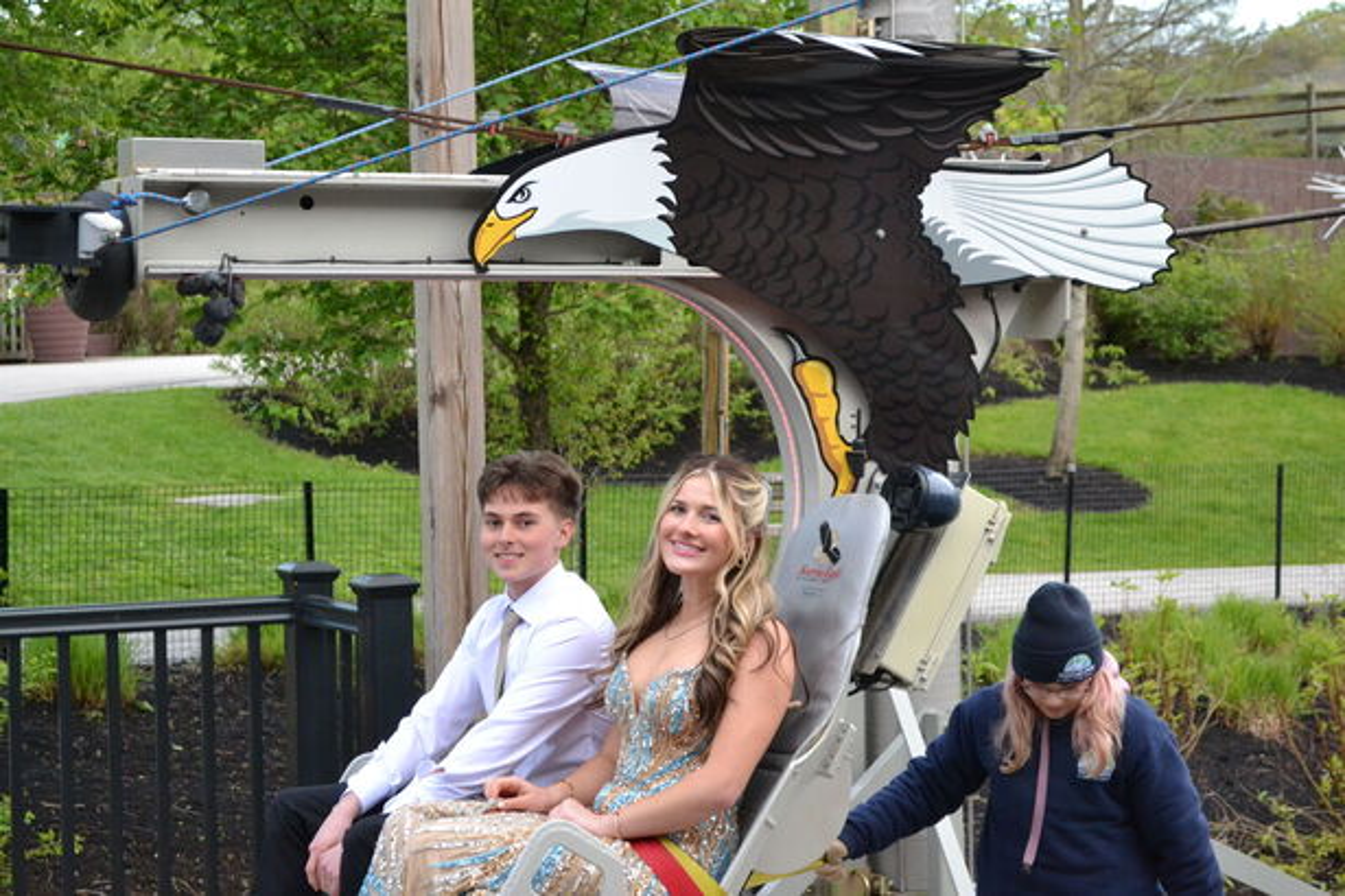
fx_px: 2690
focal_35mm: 72
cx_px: 672
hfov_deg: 28.1
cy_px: 448
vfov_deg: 18.9
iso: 2000
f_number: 5.6
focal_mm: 48
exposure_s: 1/500
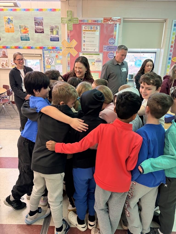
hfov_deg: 53.1
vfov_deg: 67.3
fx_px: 176
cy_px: 117
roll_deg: +0.9
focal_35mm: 26
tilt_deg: -19.0
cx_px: 88
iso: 250
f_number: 1.6
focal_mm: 5.96
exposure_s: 1/60
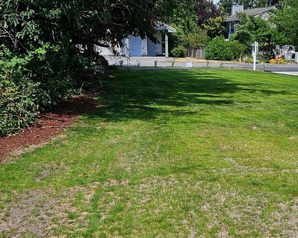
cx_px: 240
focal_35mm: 57
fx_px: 503
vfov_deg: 26.7
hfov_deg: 32.1
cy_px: 123
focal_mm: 5.4
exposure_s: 1/1597
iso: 25
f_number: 1.8
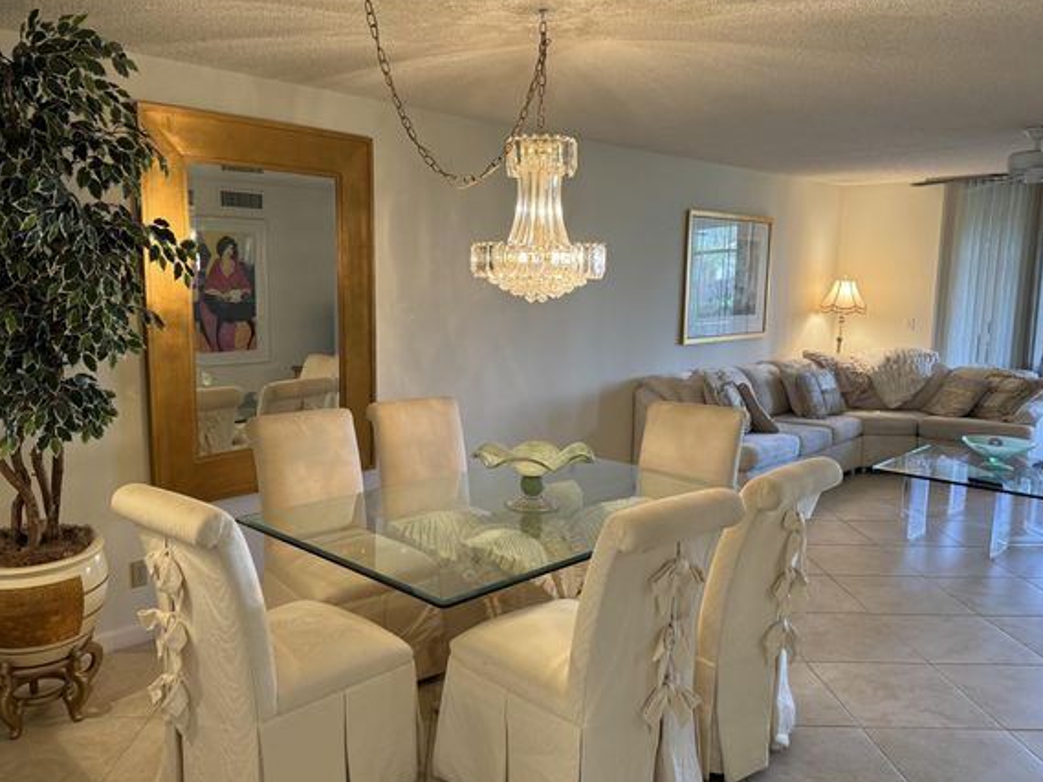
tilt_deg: -9.7
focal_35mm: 27
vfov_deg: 51.4
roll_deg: -0.6
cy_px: 392
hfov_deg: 65.2
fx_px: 814
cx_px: 469
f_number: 1.78
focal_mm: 6.76
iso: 160
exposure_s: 1/60
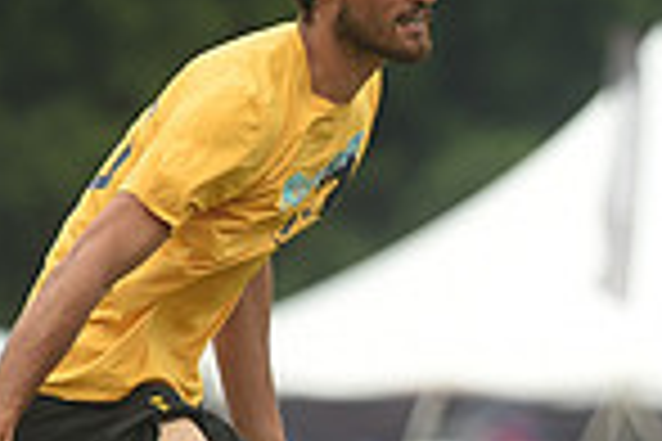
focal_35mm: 787
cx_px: 1076
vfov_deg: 1.7
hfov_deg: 2.6
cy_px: 376
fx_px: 14471
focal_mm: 200
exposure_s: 1/1250
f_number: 2.8
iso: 200
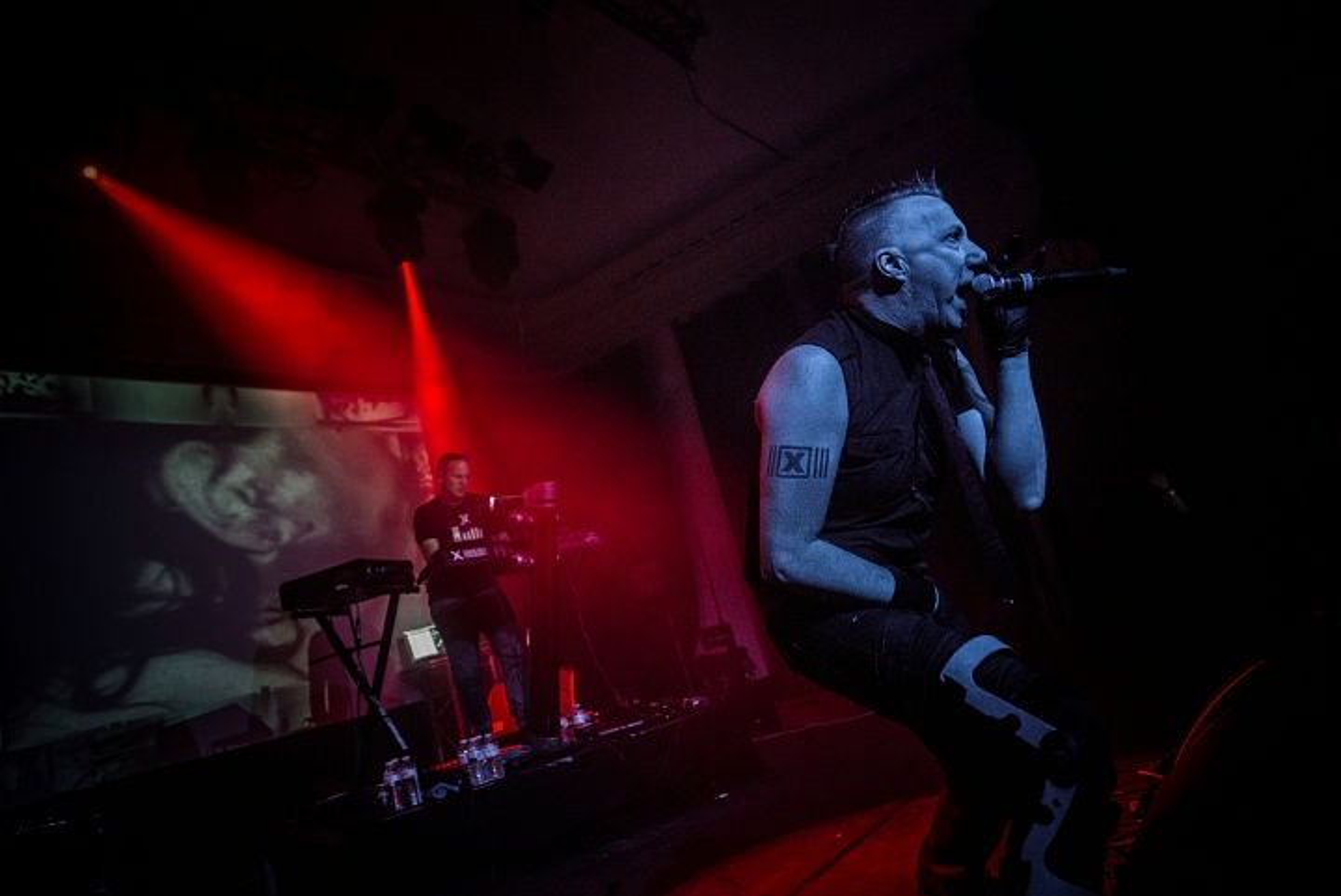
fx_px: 895
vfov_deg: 53.2
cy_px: 448
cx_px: 670
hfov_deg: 73.7
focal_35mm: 24
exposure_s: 1/100
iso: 4000
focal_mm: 24
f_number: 2.8
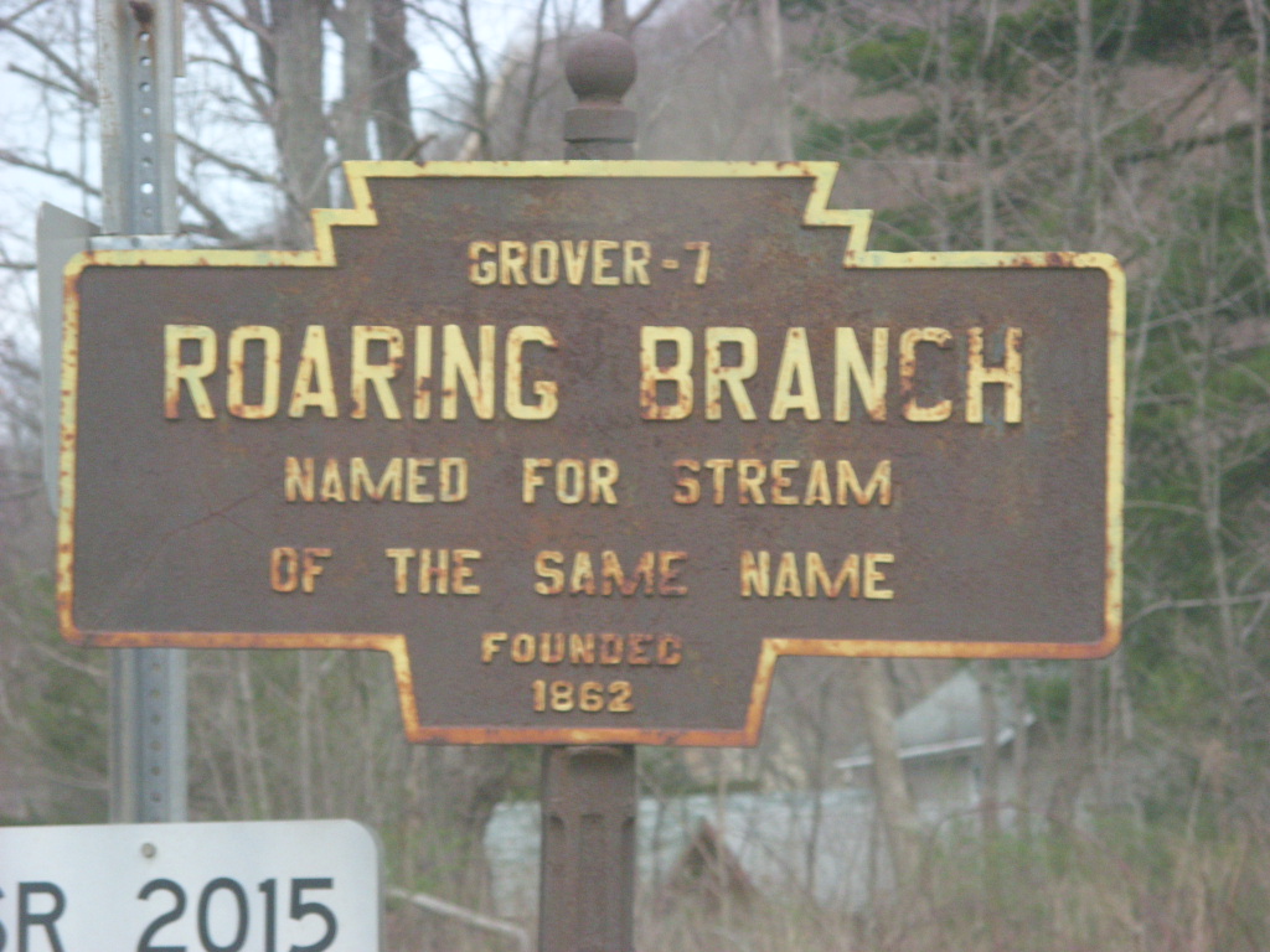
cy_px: 476
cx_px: 635
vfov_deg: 10.2
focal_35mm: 145
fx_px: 5320
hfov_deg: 13.6
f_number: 4.1
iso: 300
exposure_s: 1/15
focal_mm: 24.2
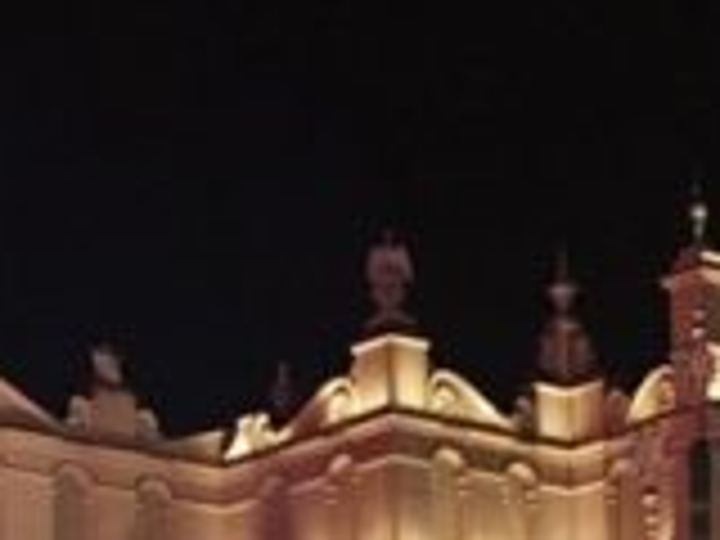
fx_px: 2413
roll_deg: +1.6
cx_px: 315
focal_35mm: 116
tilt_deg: +7.8
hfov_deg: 17.0
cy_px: 828
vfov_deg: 12.1
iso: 250
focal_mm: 4.15
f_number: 2.2
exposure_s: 1/20
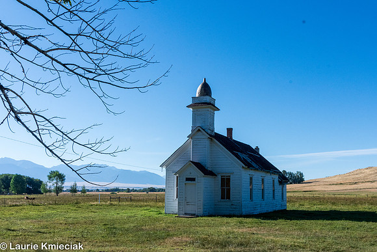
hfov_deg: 49.1
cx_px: 228
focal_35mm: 39
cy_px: 161
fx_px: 409
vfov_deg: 34.0
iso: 400
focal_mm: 20
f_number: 11
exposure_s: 1/500
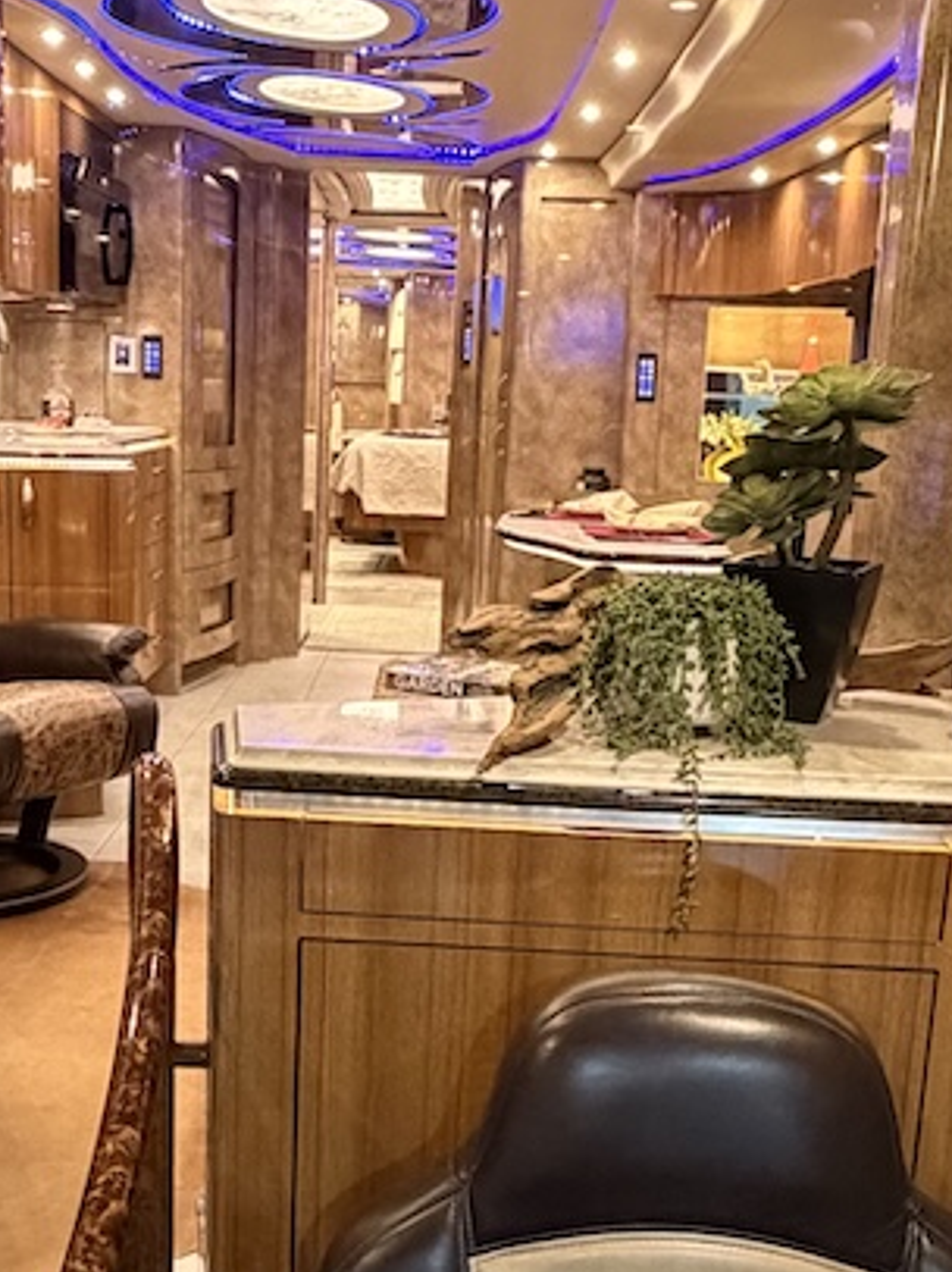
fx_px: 1689
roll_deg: -2.7
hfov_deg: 31.4
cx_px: 398
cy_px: 797
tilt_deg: -13.2
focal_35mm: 46
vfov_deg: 41.0
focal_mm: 2.22
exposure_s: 1/60
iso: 1000
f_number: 2.2
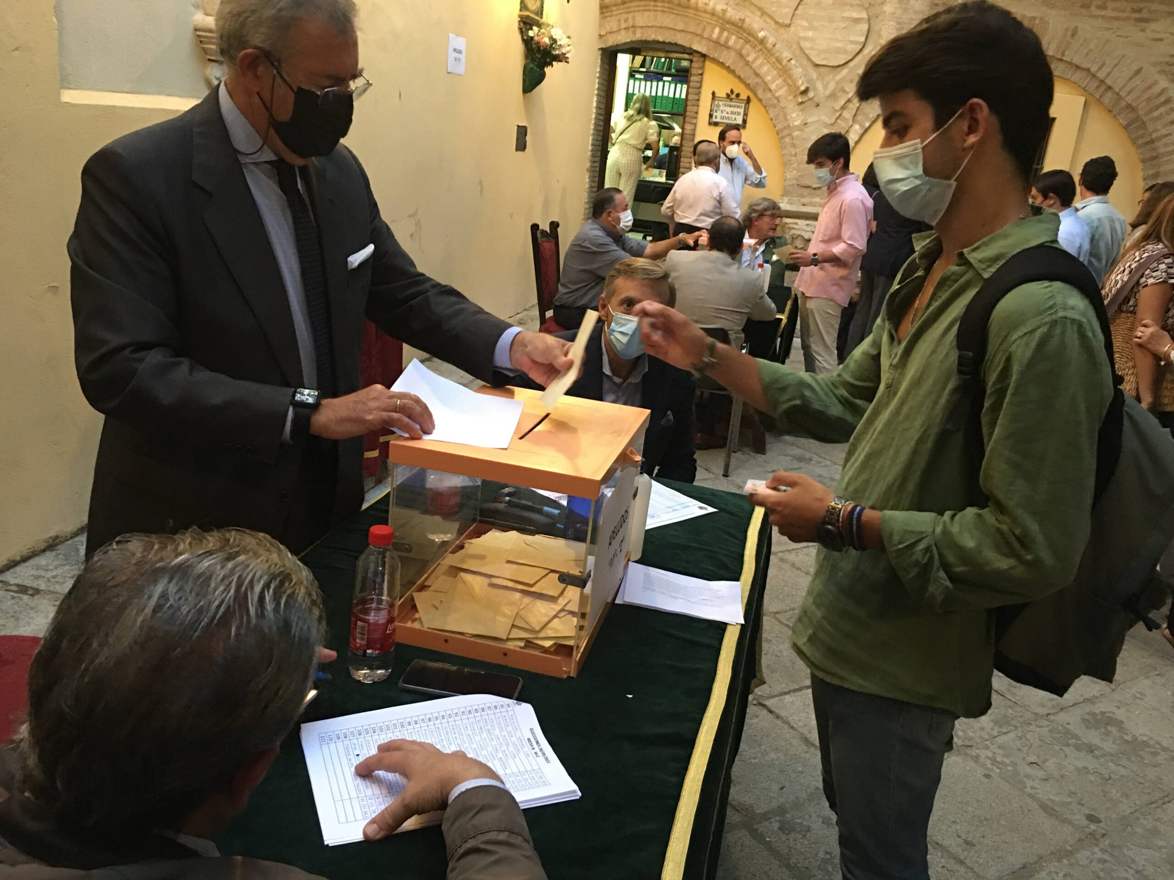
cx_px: 587
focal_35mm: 29
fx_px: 984
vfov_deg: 48.2
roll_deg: -5.4
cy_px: 440
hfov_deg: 61.7
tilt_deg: -15.9
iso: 125
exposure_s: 1/8
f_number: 2.2
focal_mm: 4.15
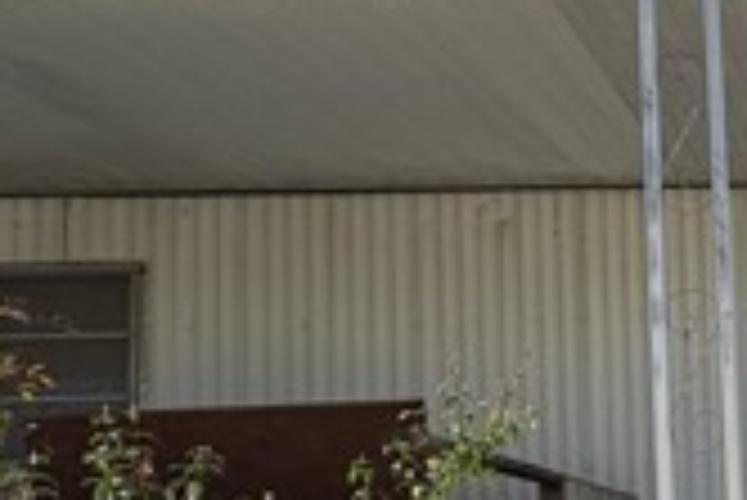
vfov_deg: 23.1
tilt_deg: +3.9
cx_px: 1058
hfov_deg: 27.3
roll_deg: +4.0
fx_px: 1163
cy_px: 518
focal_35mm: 56
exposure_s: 1/910
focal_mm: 2.22
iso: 50
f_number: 2.2
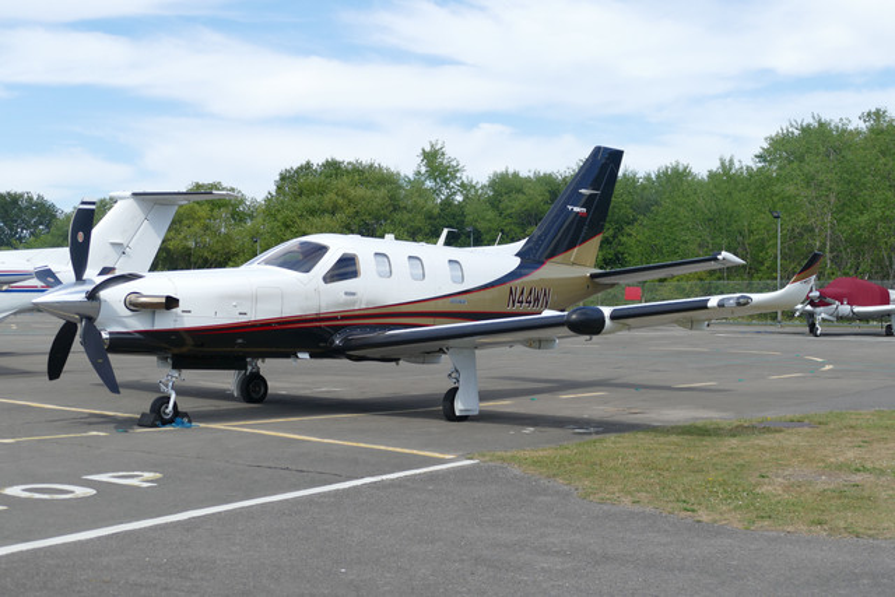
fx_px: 1417
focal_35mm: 57
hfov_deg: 35.0
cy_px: 298
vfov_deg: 23.8
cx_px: 448
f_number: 3.5
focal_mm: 20.62
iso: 125
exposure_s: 1/1000
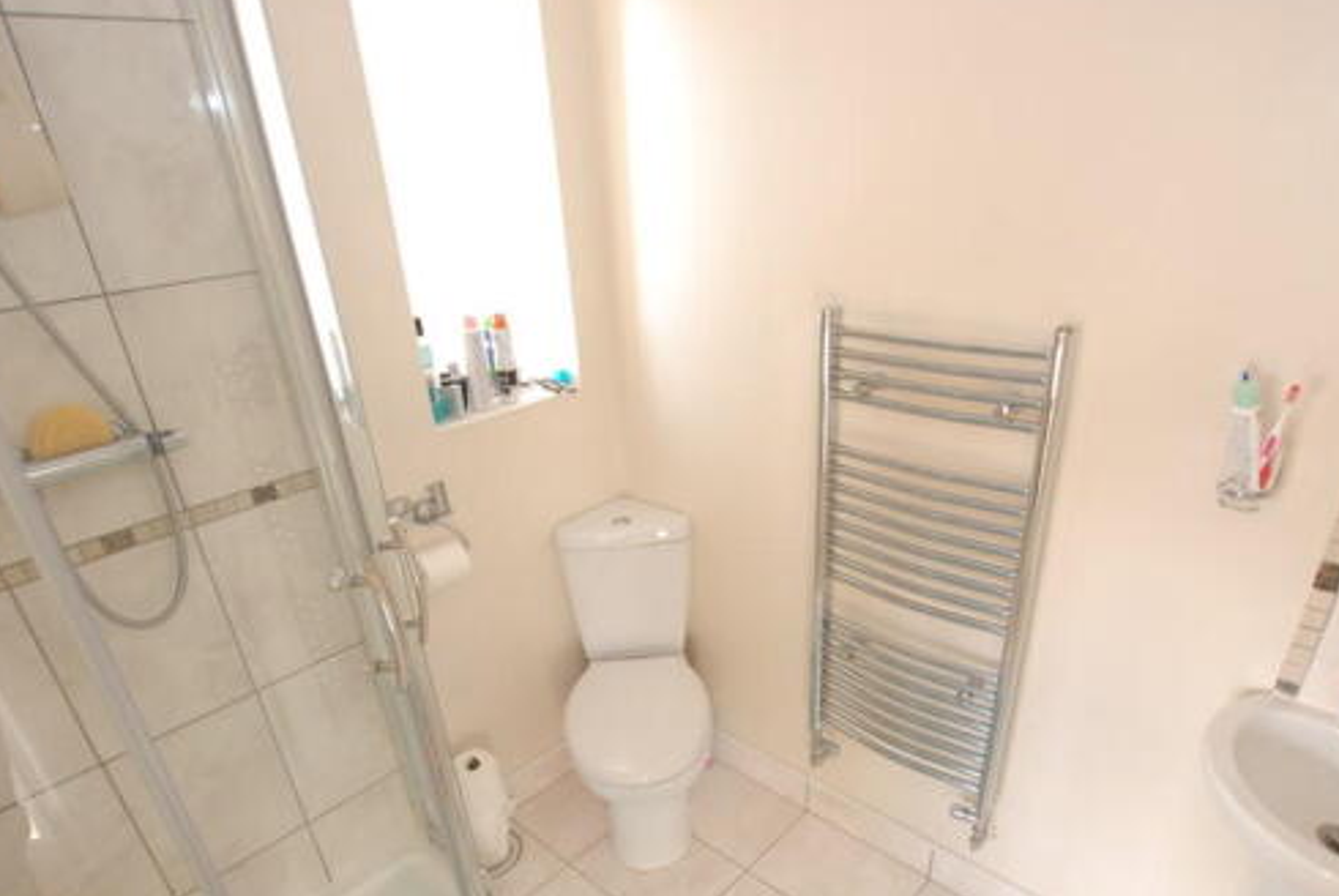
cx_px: 687
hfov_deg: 83.9
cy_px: 583
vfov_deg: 60.9
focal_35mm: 20
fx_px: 745
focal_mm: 10
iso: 100
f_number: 4
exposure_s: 1/10
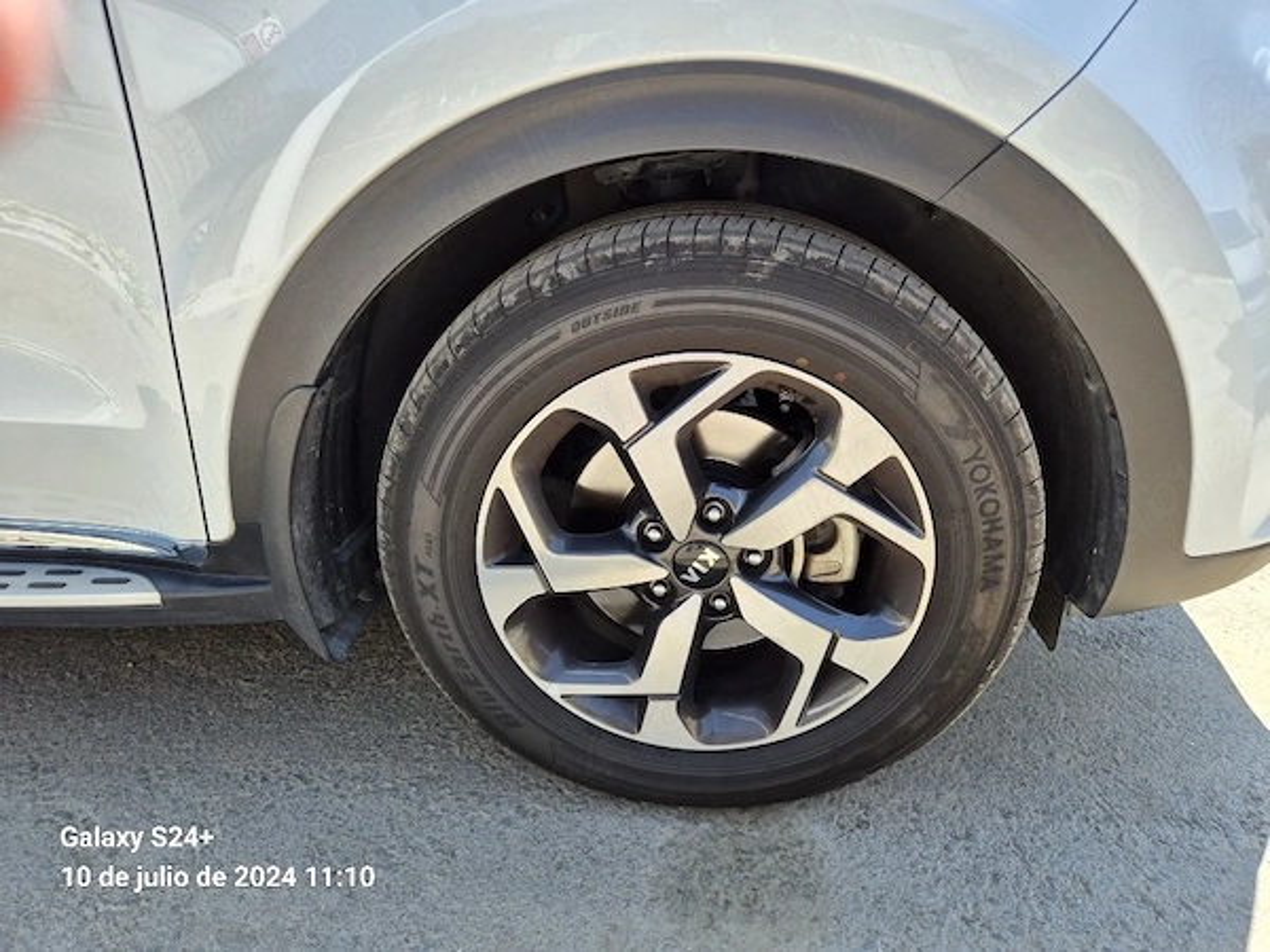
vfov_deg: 58.9
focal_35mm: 23
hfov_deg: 73.9
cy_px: 476
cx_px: 635
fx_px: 844
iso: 25
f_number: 1.8
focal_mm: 5.4
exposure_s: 1/345
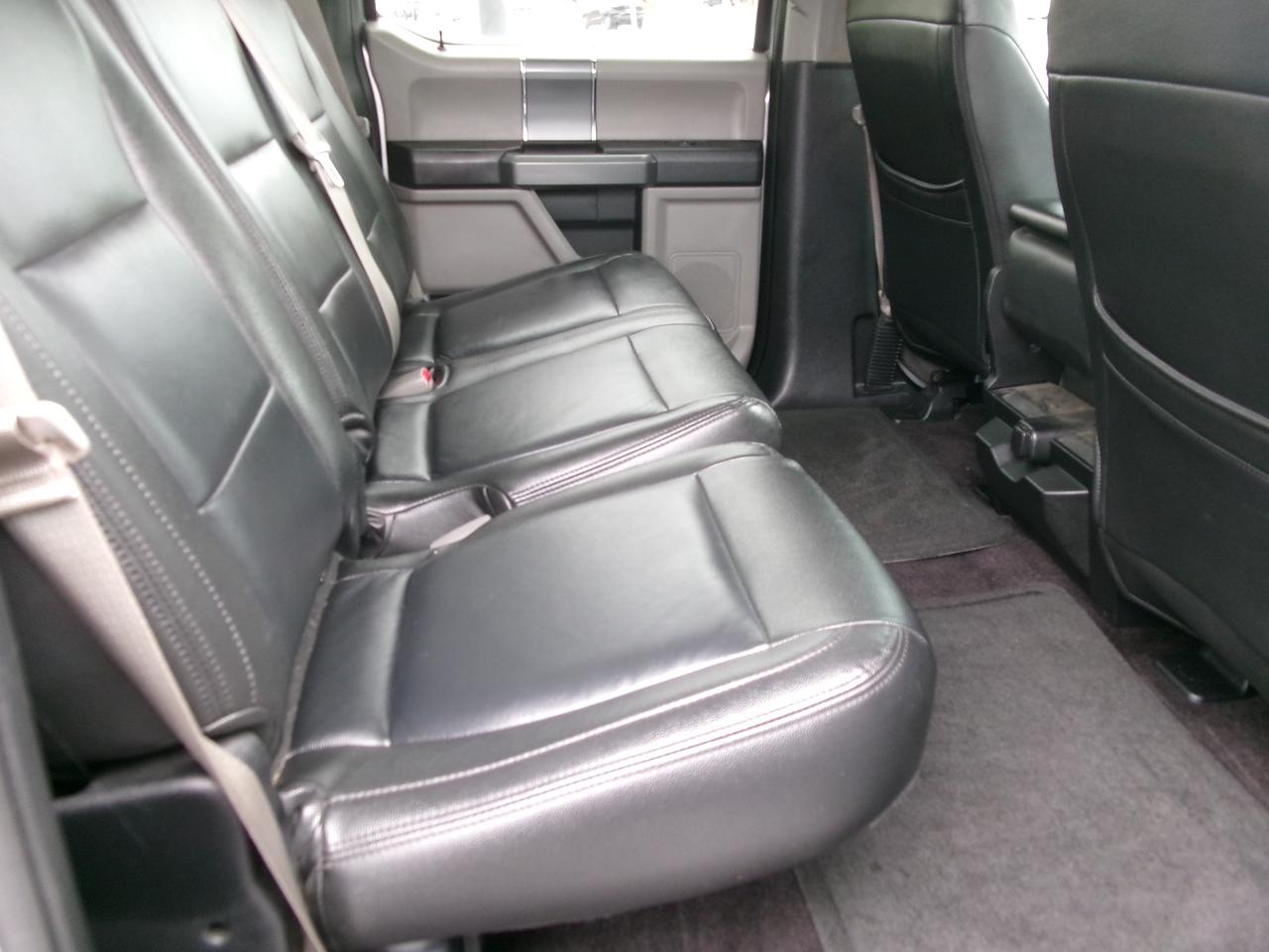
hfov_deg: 63.4
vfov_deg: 49.7
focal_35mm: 28
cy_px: 476
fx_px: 1026
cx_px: 634
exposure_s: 1/34
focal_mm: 5.1
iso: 288
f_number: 3.9
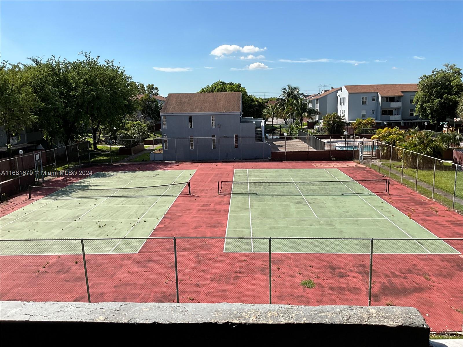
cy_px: 174
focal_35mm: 29
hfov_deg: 61.7
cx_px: 232
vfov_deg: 48.2
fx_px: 388
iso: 25
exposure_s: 1/2058
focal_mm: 3
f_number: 1.8
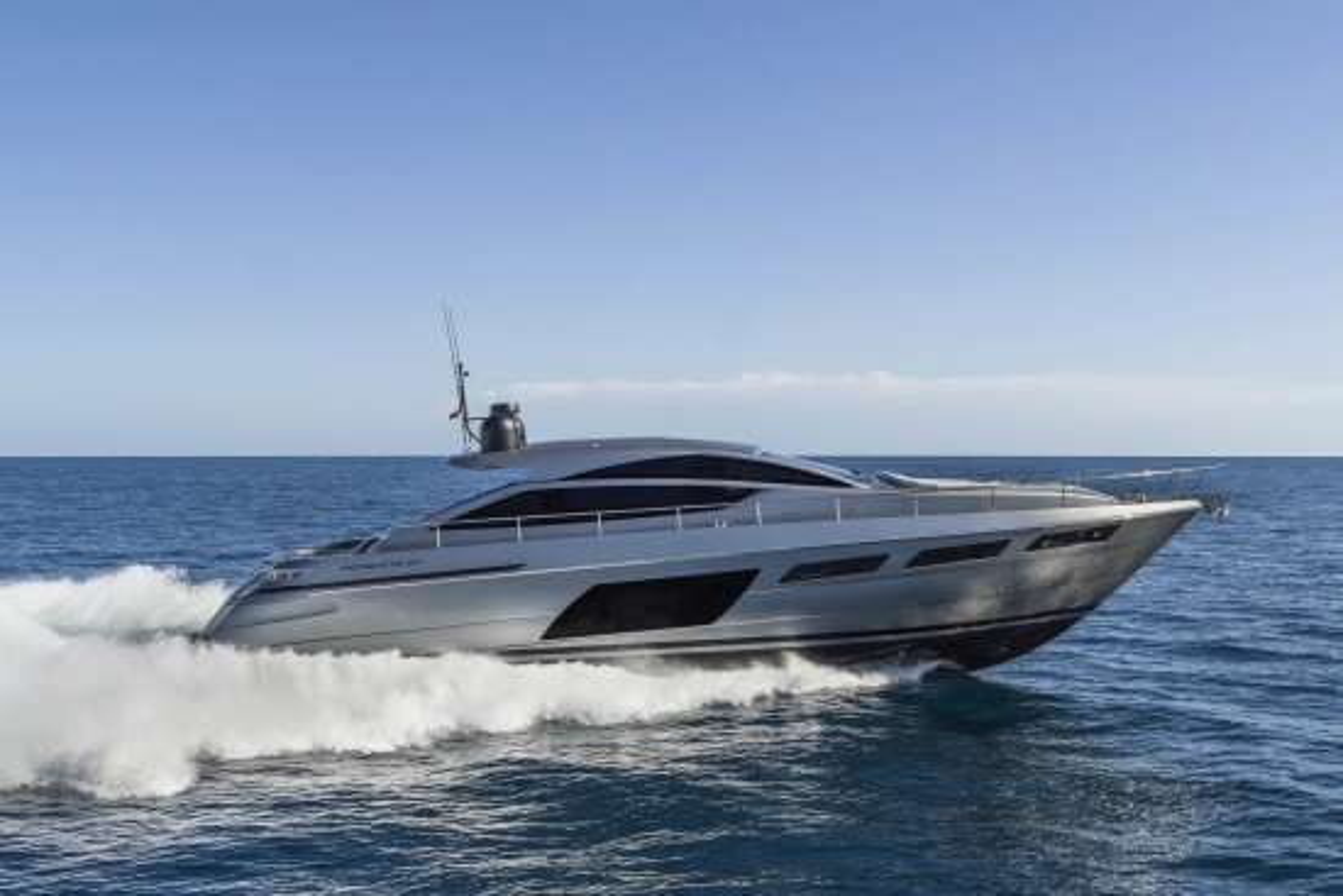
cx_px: 672
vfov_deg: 36.9
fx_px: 1343
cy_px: 448
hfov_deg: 53.1
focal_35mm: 36
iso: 400
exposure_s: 1/1250
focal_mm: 24
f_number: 8
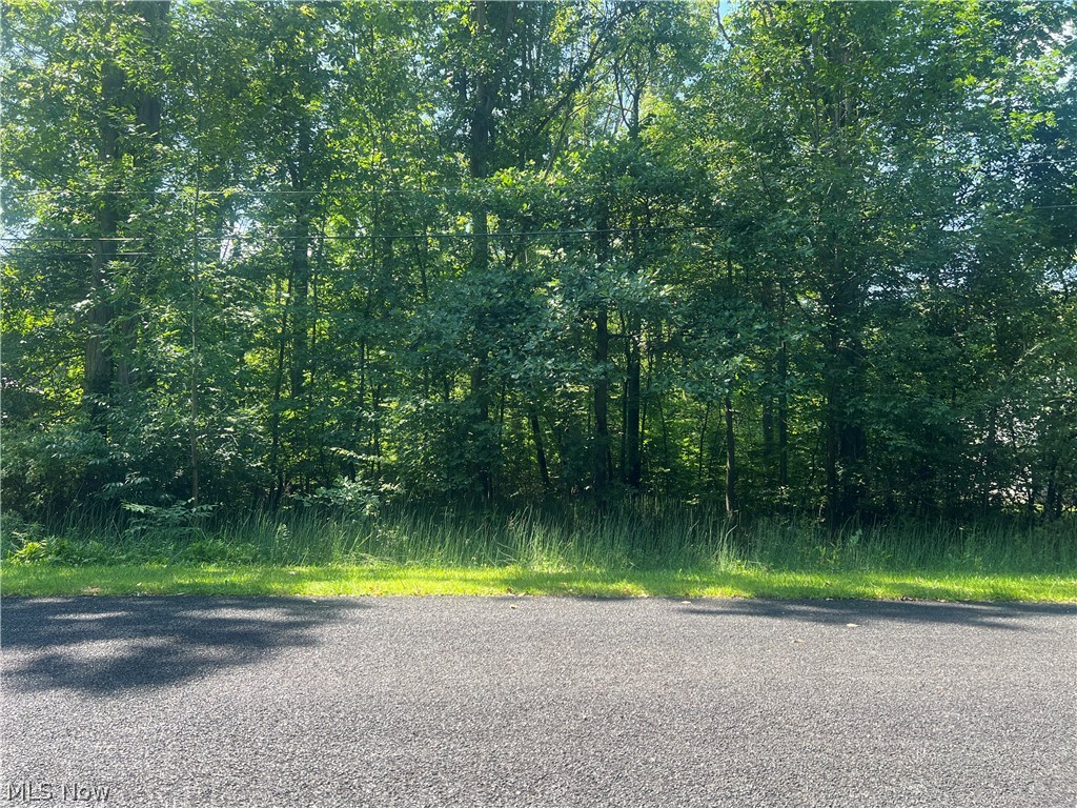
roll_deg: +0.5
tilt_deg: +3.7
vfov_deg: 53.1
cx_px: 538
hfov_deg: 67.3
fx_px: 809
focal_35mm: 26
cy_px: 404
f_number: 1.5
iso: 50
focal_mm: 5.7
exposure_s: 1/473
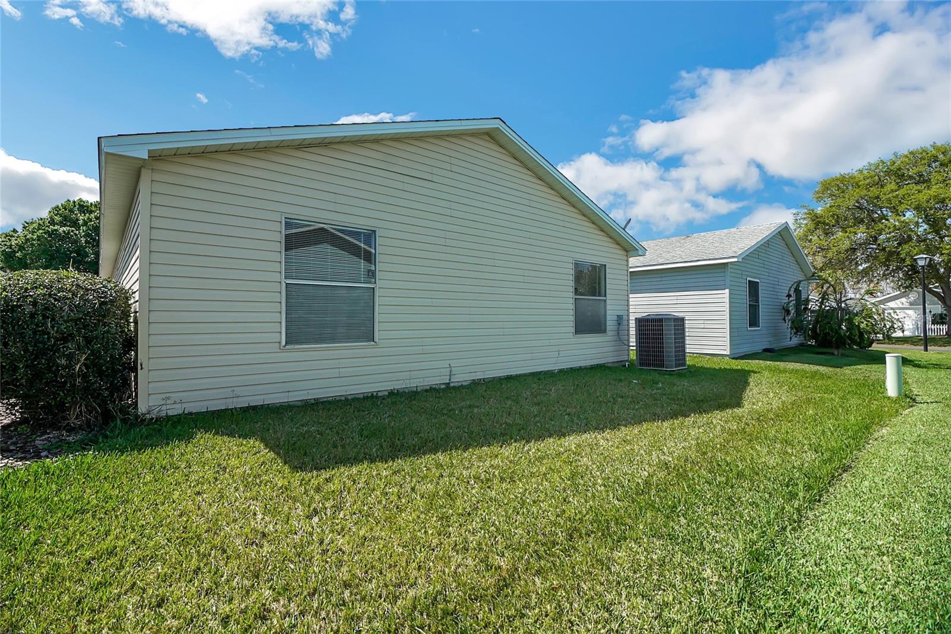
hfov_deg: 100.4
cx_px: 476
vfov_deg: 77.3
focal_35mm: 15
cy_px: 317
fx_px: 396
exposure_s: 1/640
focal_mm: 10
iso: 320
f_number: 9
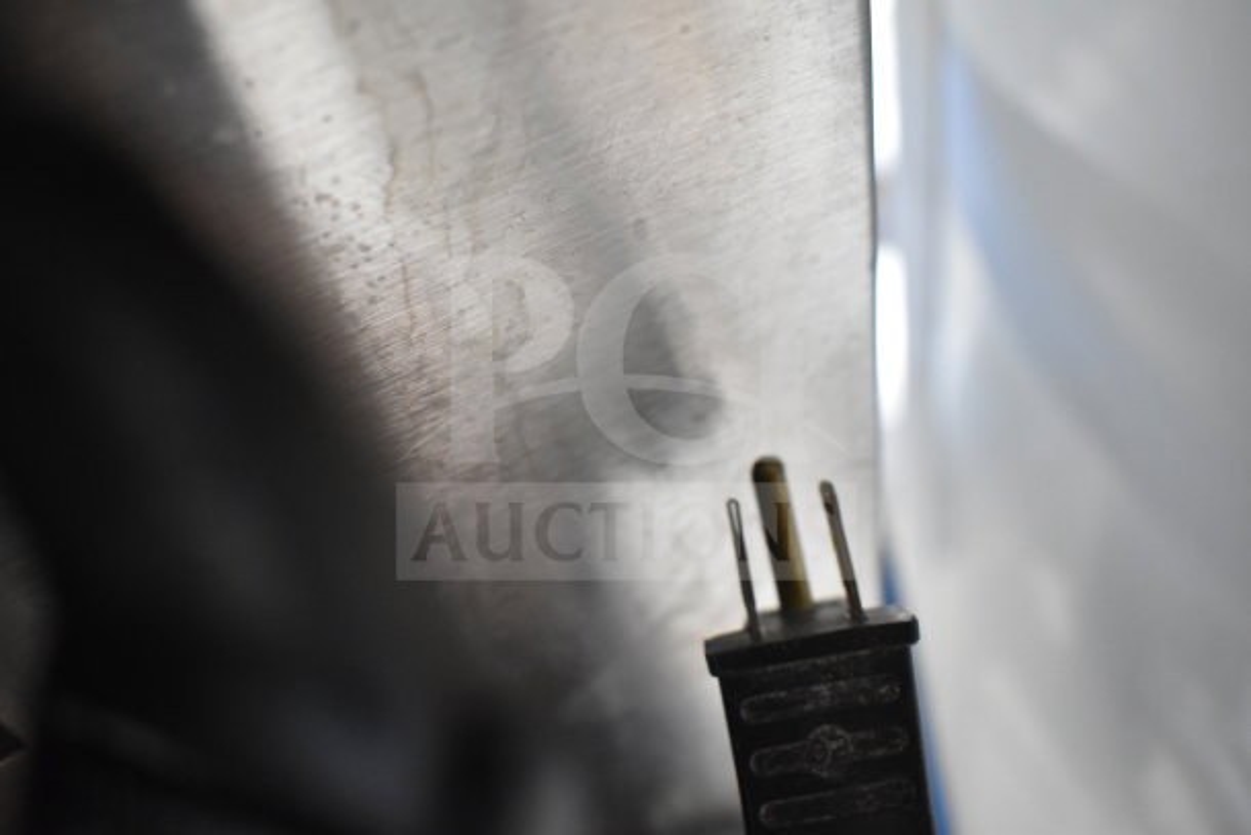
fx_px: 1199
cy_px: 418
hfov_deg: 55.1
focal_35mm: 34
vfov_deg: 38.4
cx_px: 626
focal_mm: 23
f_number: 3.8
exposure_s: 1/40
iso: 2500
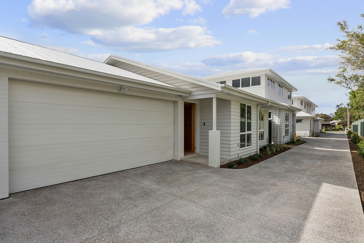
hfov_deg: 90.0
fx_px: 182
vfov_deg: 67.4
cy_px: 122
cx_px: 182
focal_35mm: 18
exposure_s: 1/125
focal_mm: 18
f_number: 10
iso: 100
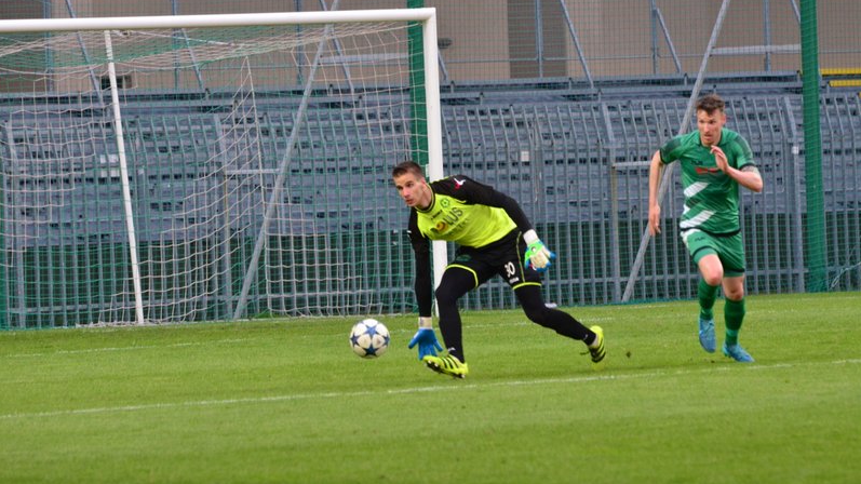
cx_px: 431
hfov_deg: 6.0
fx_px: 8263
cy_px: 237
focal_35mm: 362
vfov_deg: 3.4
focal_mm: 230
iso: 1600
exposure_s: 1/400
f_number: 6.3
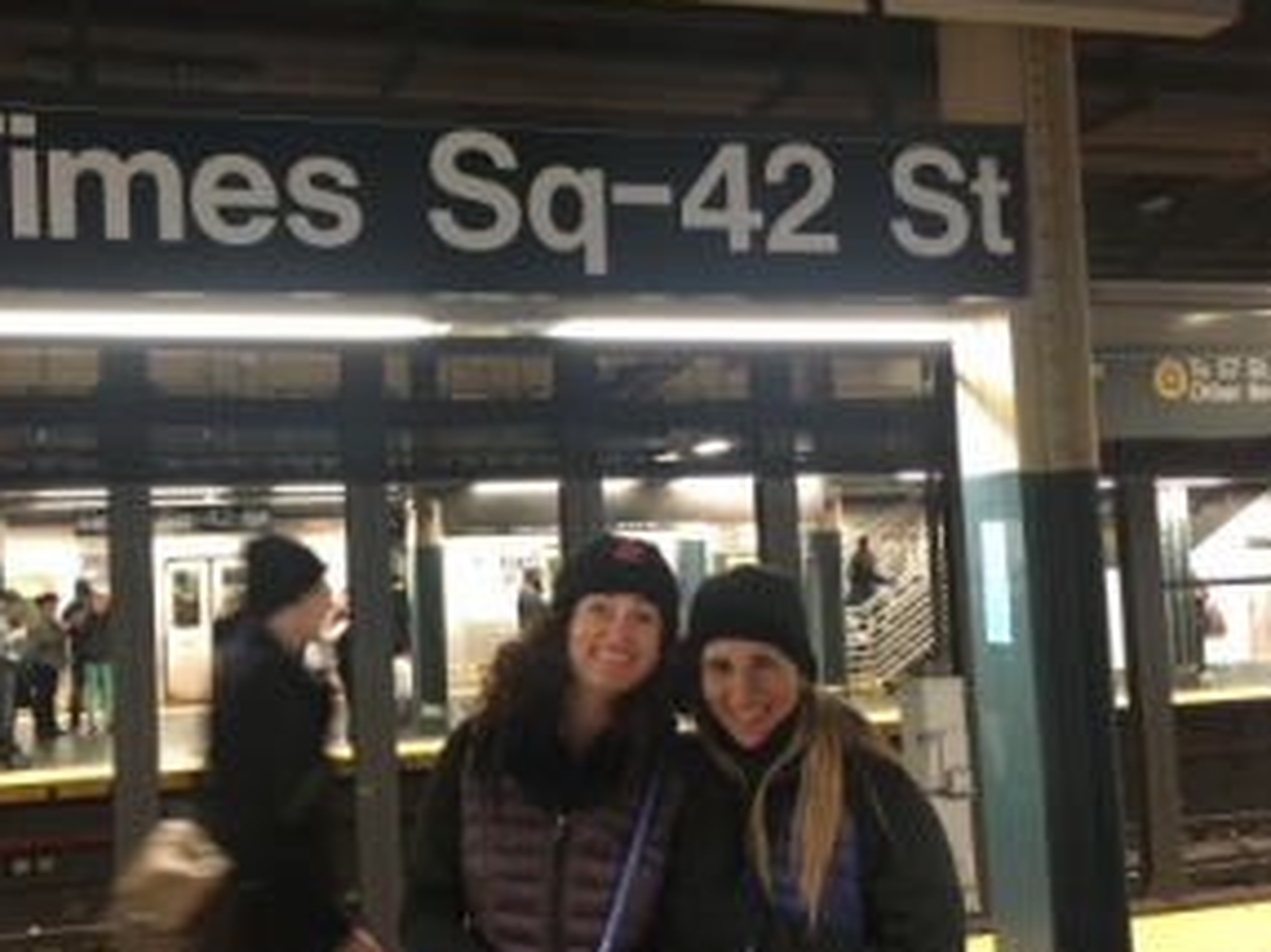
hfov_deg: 49.7
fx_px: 1358
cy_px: 491
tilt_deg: +3.3
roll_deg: +3.2
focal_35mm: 37
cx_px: 483
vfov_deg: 38.6
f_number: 2.2
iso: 200
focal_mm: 4.15
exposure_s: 1/15
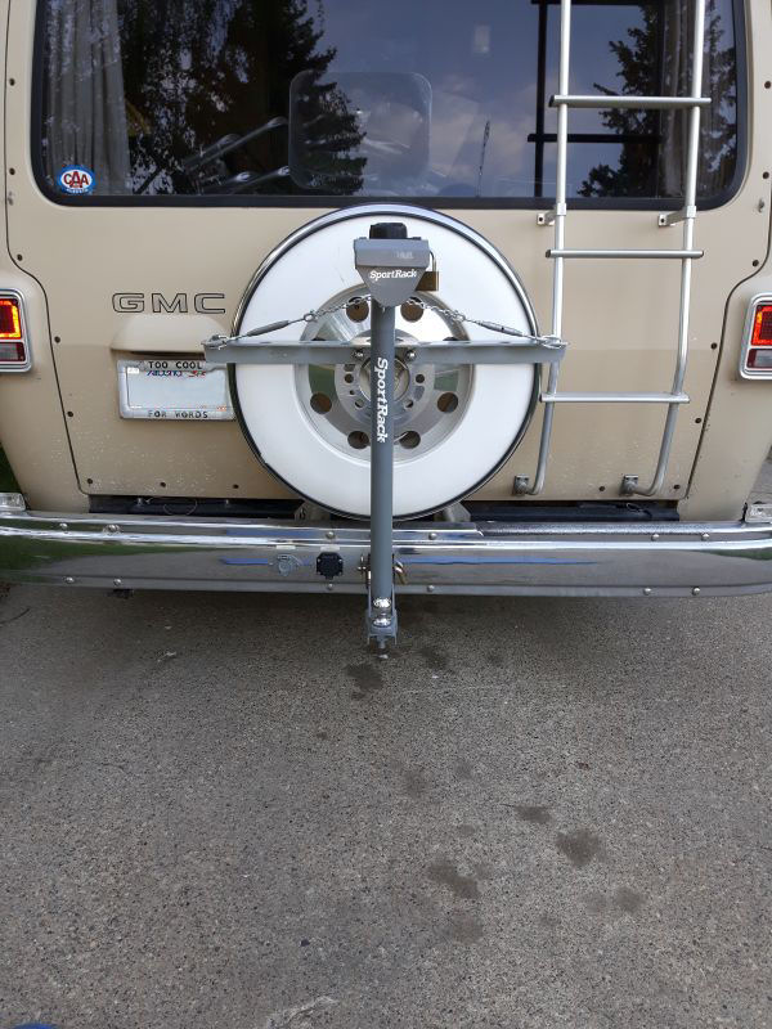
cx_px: 386
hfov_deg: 45.4
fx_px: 922
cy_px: 514
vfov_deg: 58.4
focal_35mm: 31
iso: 50
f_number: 1.9
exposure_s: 1/33
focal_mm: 3.7
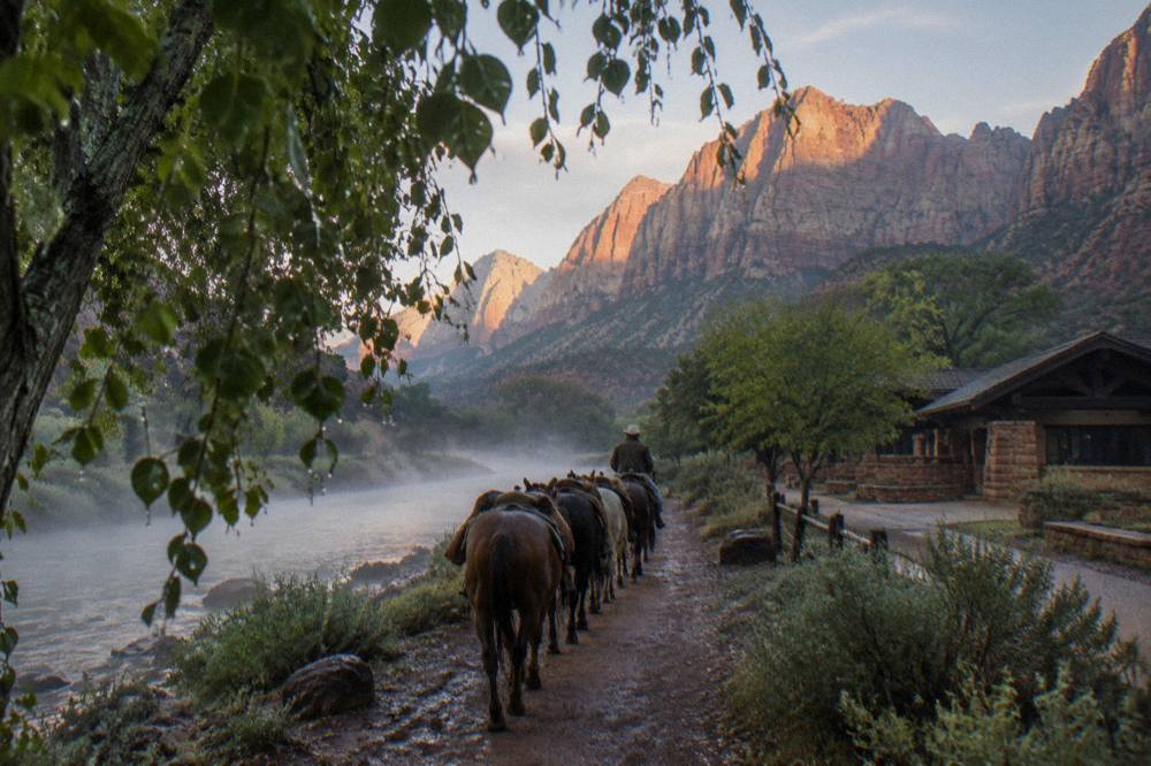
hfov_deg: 31.4
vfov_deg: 21.2
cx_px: 576
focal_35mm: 64
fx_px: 2045
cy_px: 383
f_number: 8
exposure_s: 1/200
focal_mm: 64
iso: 640
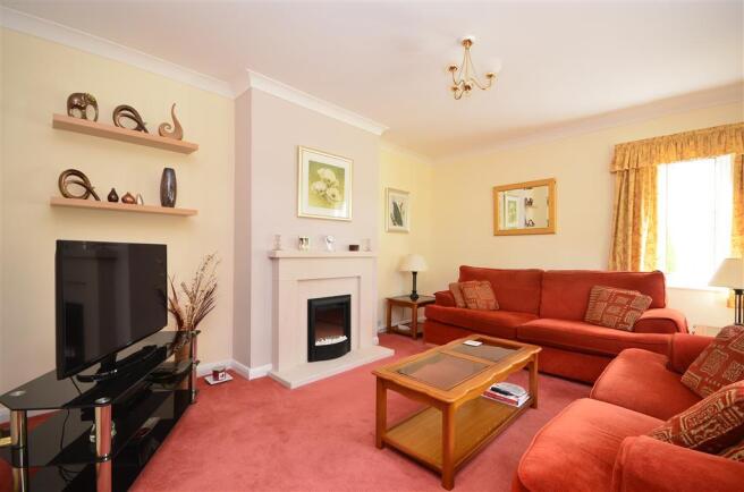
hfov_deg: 100.5
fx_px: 309
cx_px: 372
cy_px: 246
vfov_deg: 77.0
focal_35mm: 15
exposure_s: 1/6
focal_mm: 10
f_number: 7.1
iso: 320
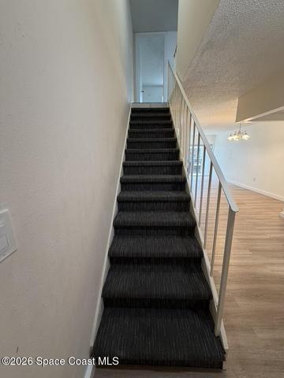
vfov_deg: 102.1
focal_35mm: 14
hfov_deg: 85.7
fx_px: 153
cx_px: 142
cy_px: 189
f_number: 2.2
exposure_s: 1/60
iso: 250
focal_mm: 2.22
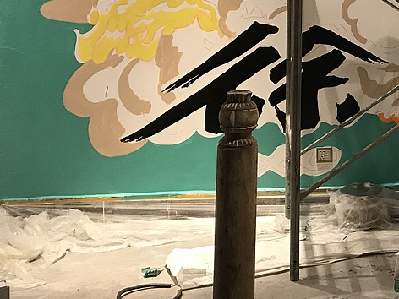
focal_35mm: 76
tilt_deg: +0.8
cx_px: 463
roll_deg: +0.1
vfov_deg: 18.4
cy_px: -52
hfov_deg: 23.7
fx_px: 876
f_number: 1.8
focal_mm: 3.99
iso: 40
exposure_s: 1/20
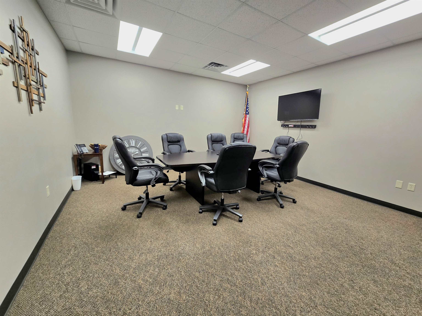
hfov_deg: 106.2
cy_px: 158
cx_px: 211
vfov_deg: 89.9
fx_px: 158
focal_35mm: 13
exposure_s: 1/60.2
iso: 160
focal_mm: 2.2
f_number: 2.2
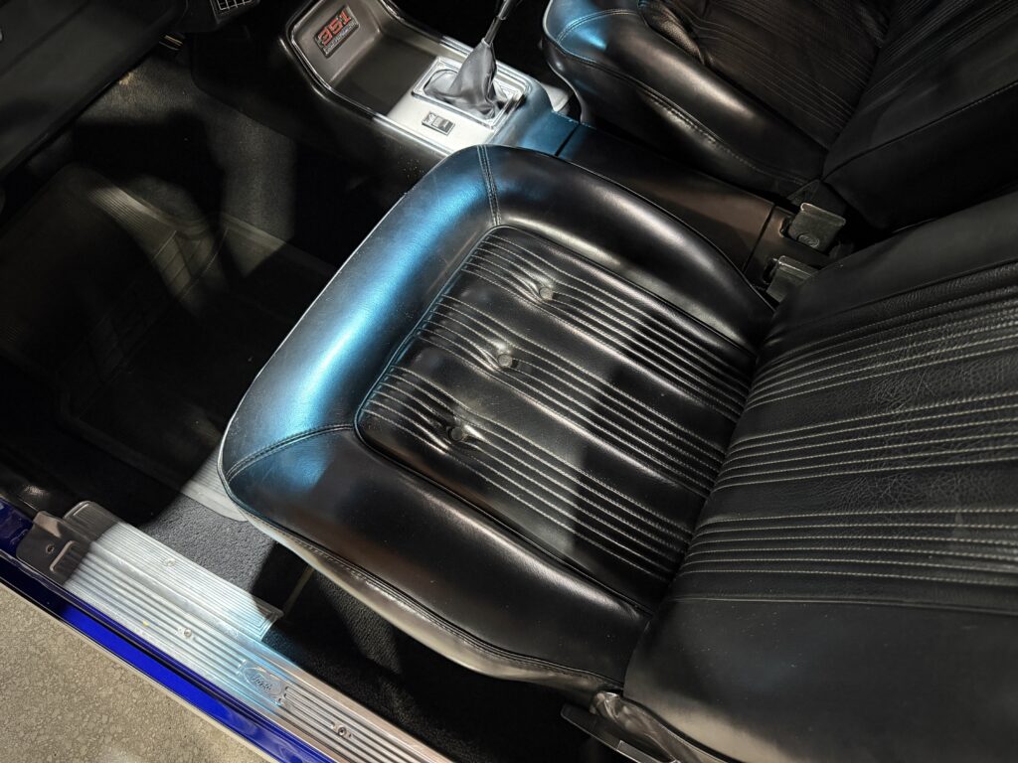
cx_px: 509
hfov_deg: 71.6
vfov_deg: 56.8
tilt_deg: -62.4
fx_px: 706
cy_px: 382
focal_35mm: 24
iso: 1000
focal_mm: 6.76
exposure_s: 1/33
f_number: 1.78
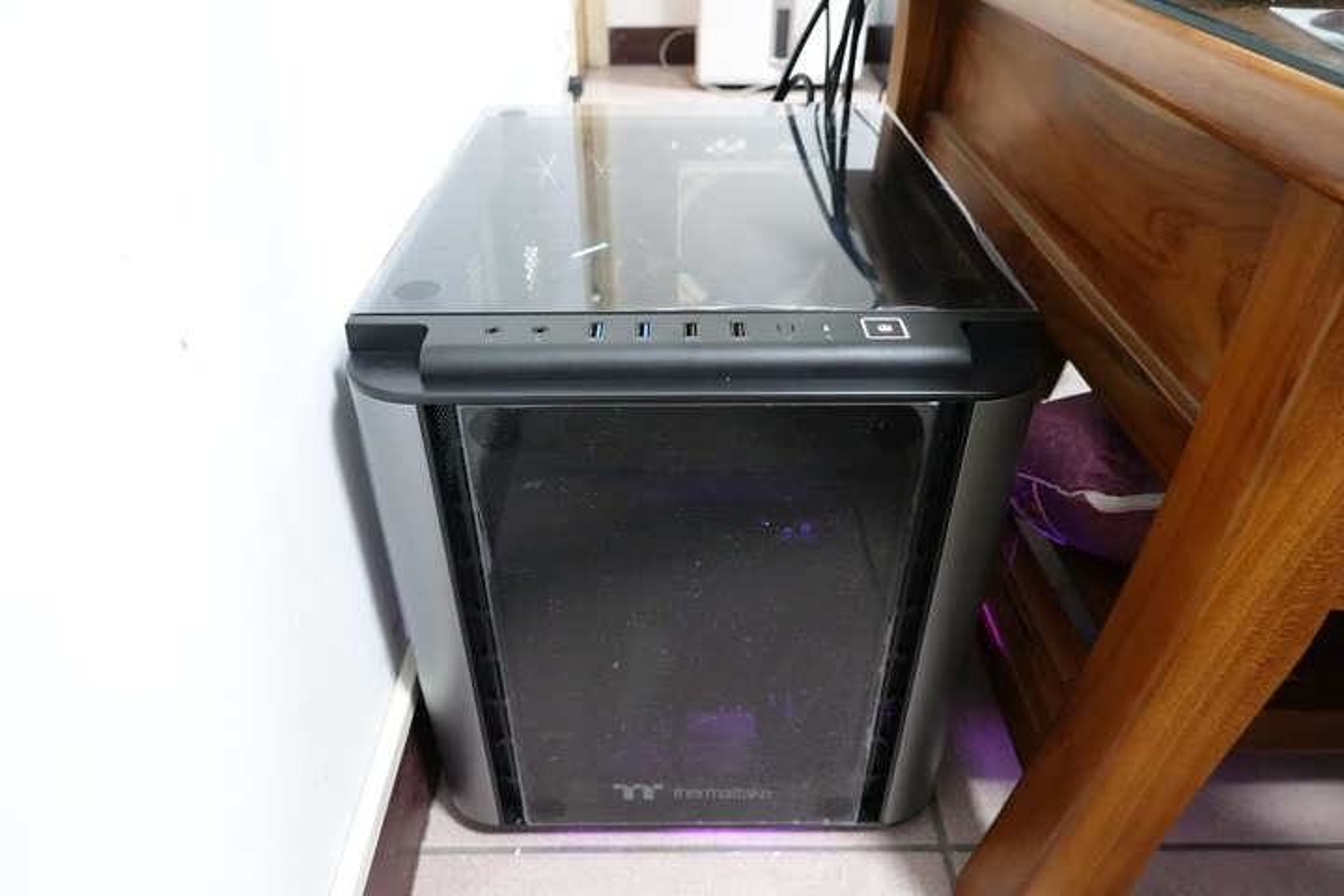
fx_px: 896
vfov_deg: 53.1
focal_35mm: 24
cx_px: 672
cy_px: 448
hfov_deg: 73.7
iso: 2000
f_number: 2.8
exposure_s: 1/30
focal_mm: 9
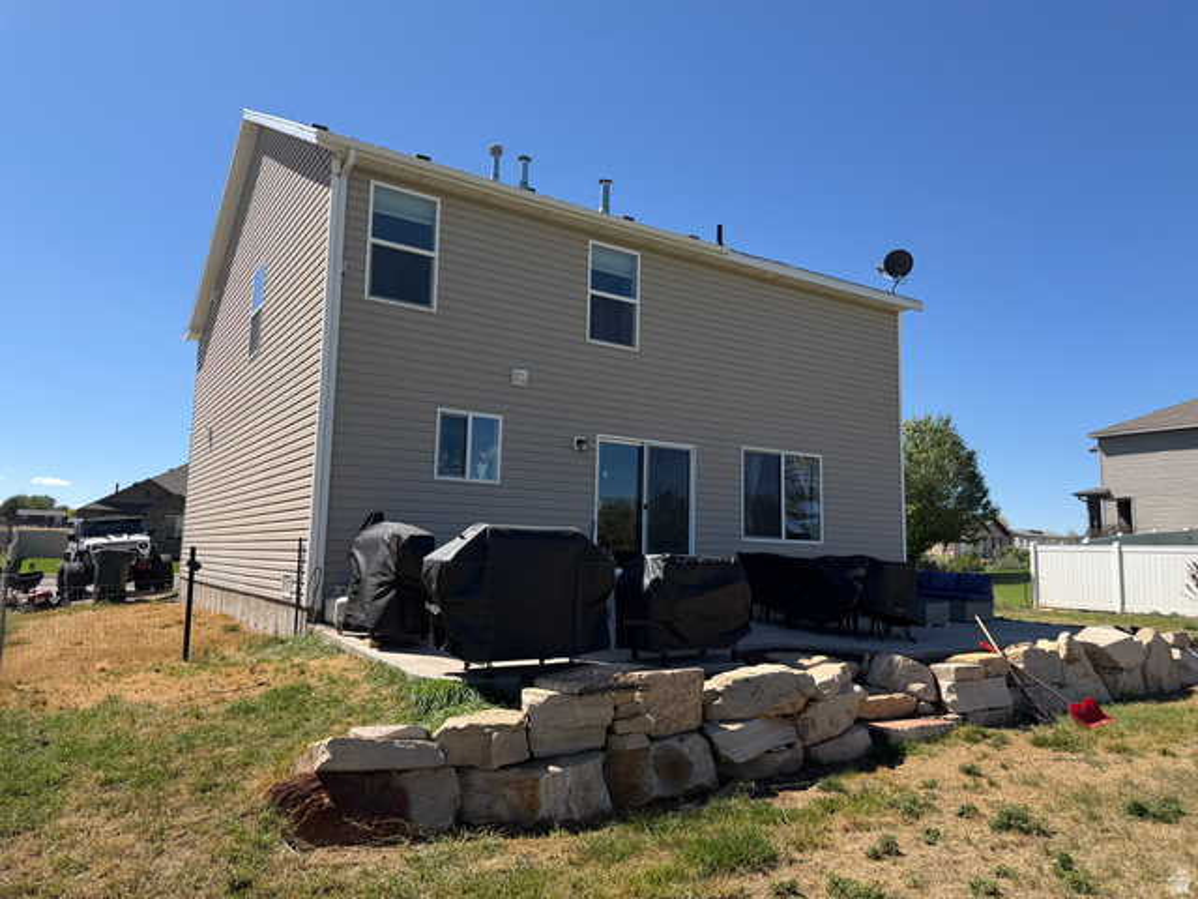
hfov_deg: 71.6
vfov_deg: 56.8
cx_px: 599
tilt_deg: +6.9
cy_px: 450
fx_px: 831
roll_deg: -0.7
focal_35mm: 24
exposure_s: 1/3759
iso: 80
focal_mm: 6.76
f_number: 1.78
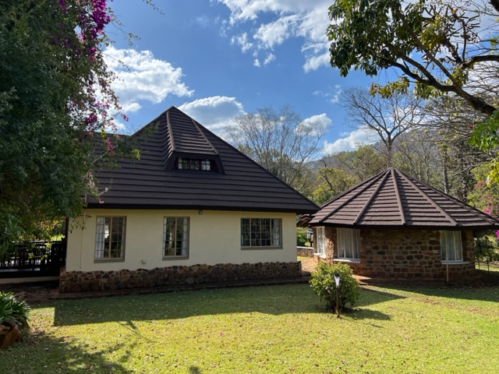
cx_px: 250
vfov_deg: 53.1
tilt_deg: +5.8
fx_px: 375
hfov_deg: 67.3
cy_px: 187
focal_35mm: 26
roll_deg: -0.3
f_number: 1.5
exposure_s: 1/3704
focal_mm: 5.7
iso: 50
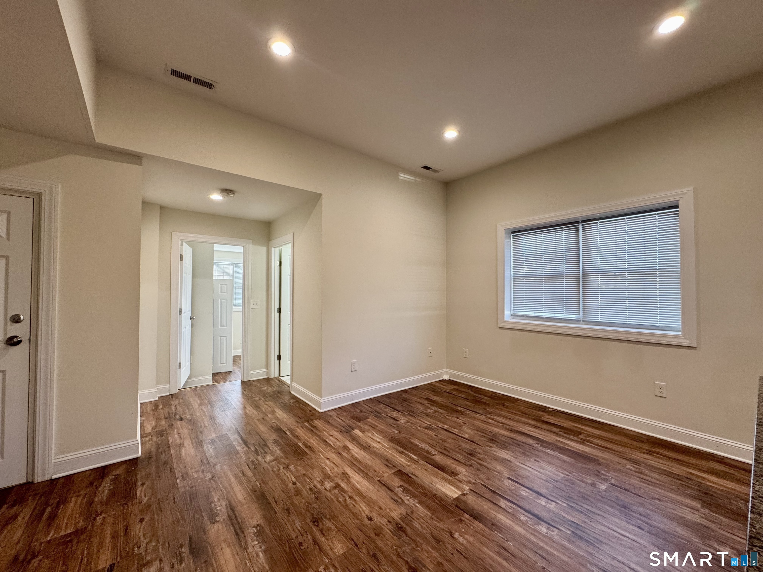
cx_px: 382
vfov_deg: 85.7
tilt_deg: +1.1
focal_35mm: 14
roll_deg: -0.1
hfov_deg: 102.1
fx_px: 309
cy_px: 286
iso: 200
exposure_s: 1/120
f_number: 2.2
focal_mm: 2.22
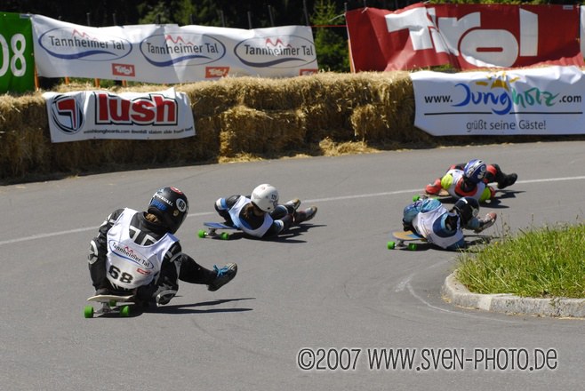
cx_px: 292
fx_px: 1952
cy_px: 196
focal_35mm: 120
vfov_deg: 11.4
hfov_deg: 17.0
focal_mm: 80
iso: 200
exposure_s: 1/1000
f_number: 6.3
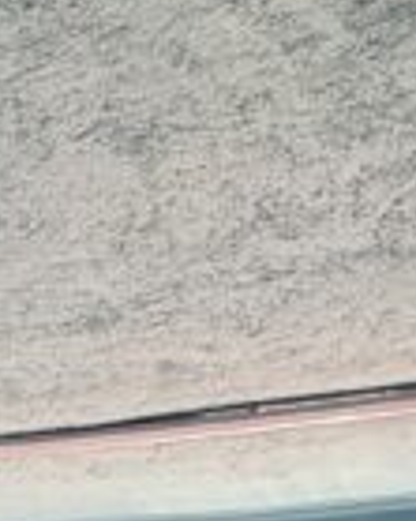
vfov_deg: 12.0
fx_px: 1618
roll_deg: +0.1
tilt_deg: -22.9
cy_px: 1445
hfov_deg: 11.4
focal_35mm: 105
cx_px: -671
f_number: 2.2
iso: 320
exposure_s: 1/120
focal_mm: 2.22
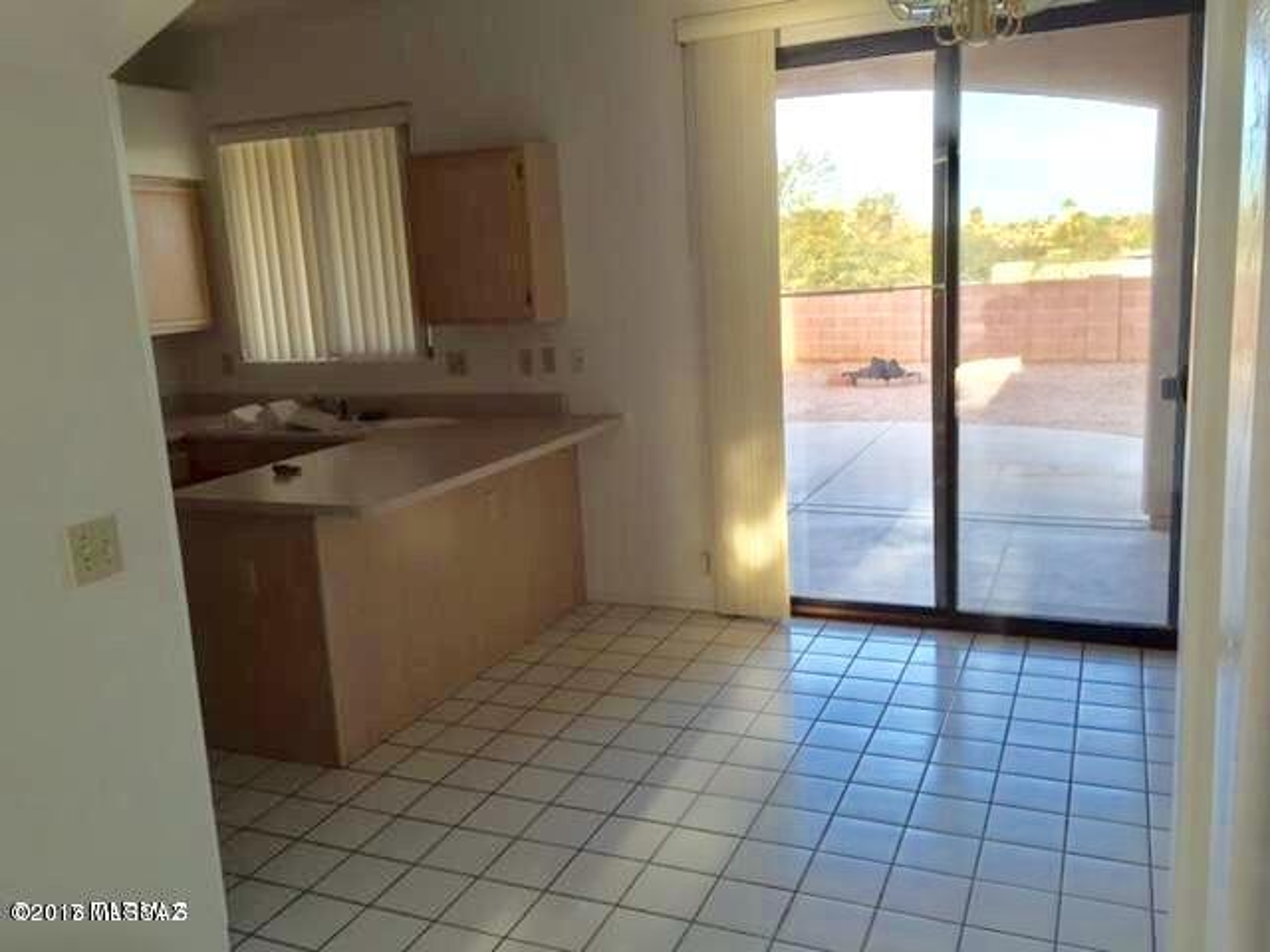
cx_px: 635
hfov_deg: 61.7
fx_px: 1064
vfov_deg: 48.2
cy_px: 476
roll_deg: +3.7
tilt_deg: -11.1
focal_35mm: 29
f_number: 2.2
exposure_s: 1/120
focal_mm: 4.15
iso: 50
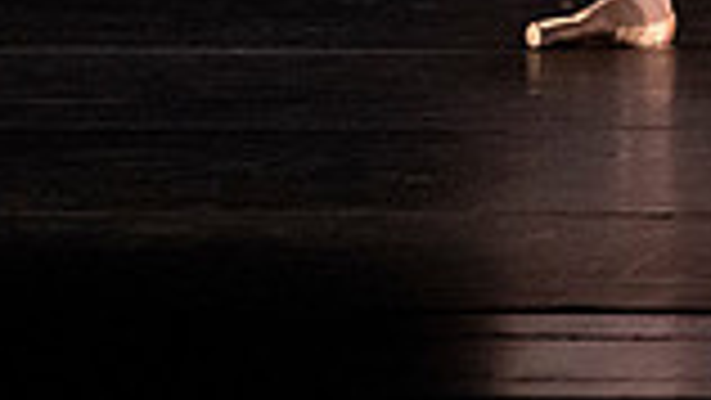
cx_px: 864
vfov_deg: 0.9
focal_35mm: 1289
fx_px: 24310
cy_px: -438
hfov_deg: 1.7
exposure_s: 1/400
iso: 20000
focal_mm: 336
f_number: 5.6
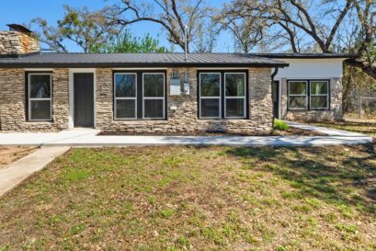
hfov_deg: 78.2
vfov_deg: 56.9
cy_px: 101
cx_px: 163
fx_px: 230
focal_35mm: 22
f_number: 11
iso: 250
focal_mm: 10
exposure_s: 1/30
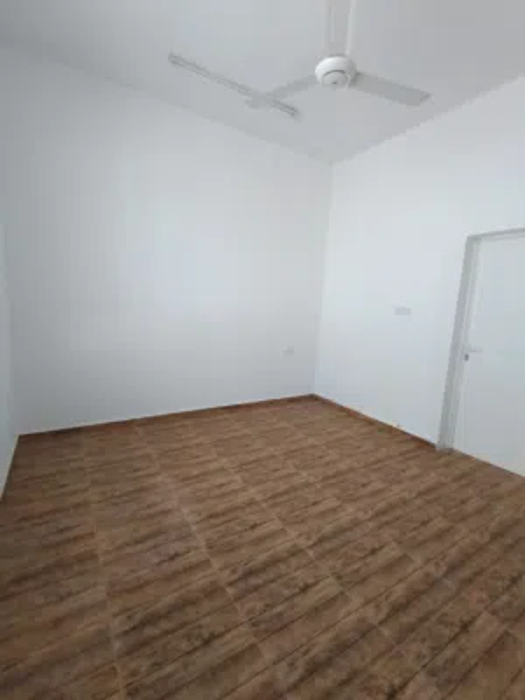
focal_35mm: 16
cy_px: 350
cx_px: 262
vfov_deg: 94.5
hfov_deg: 78.1
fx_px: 324
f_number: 2.2
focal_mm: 2.78
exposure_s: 1/50
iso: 250
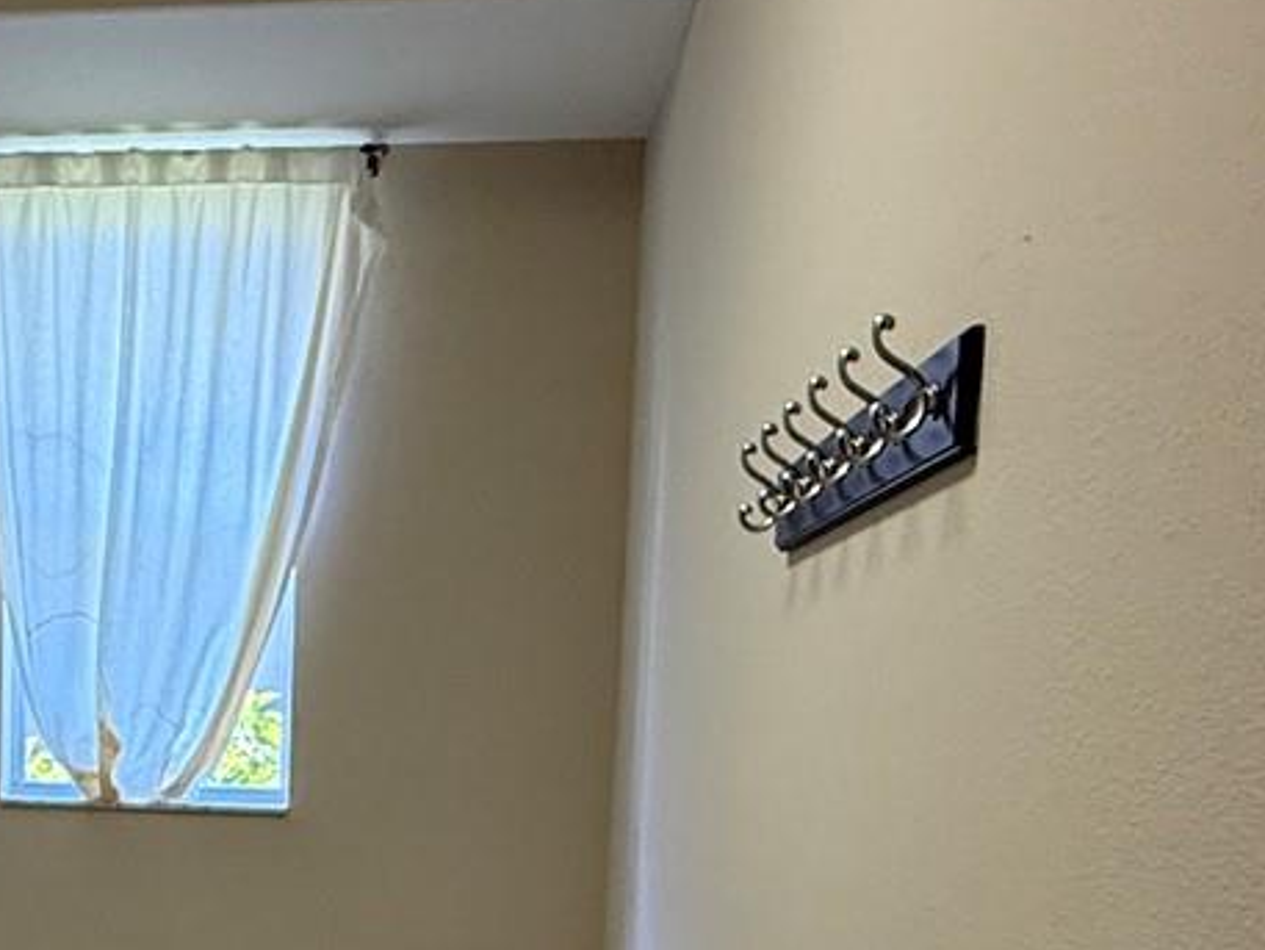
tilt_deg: -5.3
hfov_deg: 36.6
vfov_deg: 28.2
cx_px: 138
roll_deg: -1.2
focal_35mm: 49
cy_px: 911
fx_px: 1791
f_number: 2.2
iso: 250
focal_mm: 2.22
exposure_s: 1/120
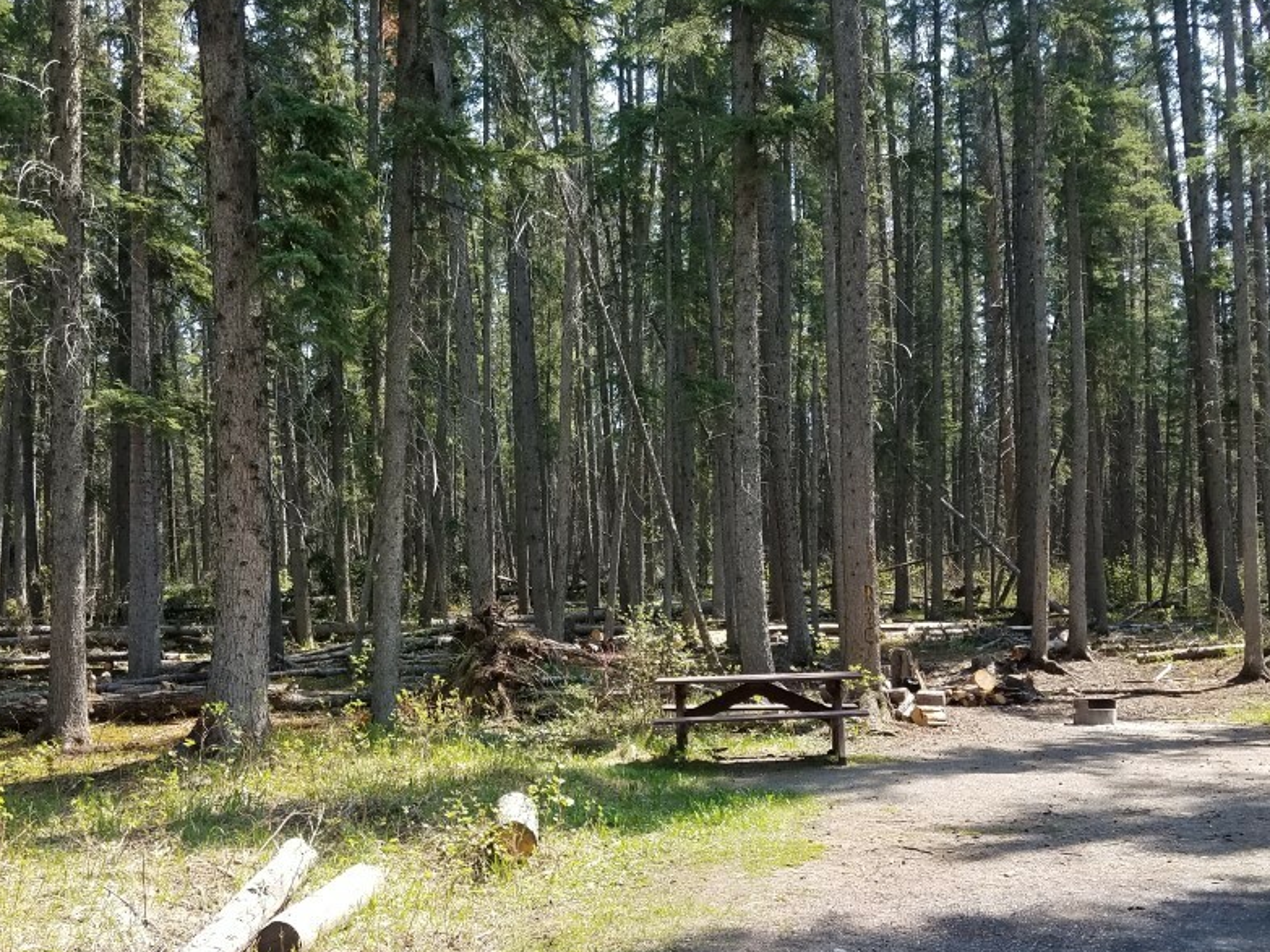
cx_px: 569
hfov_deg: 53.9
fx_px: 1247
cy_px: 579
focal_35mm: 34
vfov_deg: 41.6
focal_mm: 4.2
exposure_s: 1/402
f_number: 1.7
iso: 40
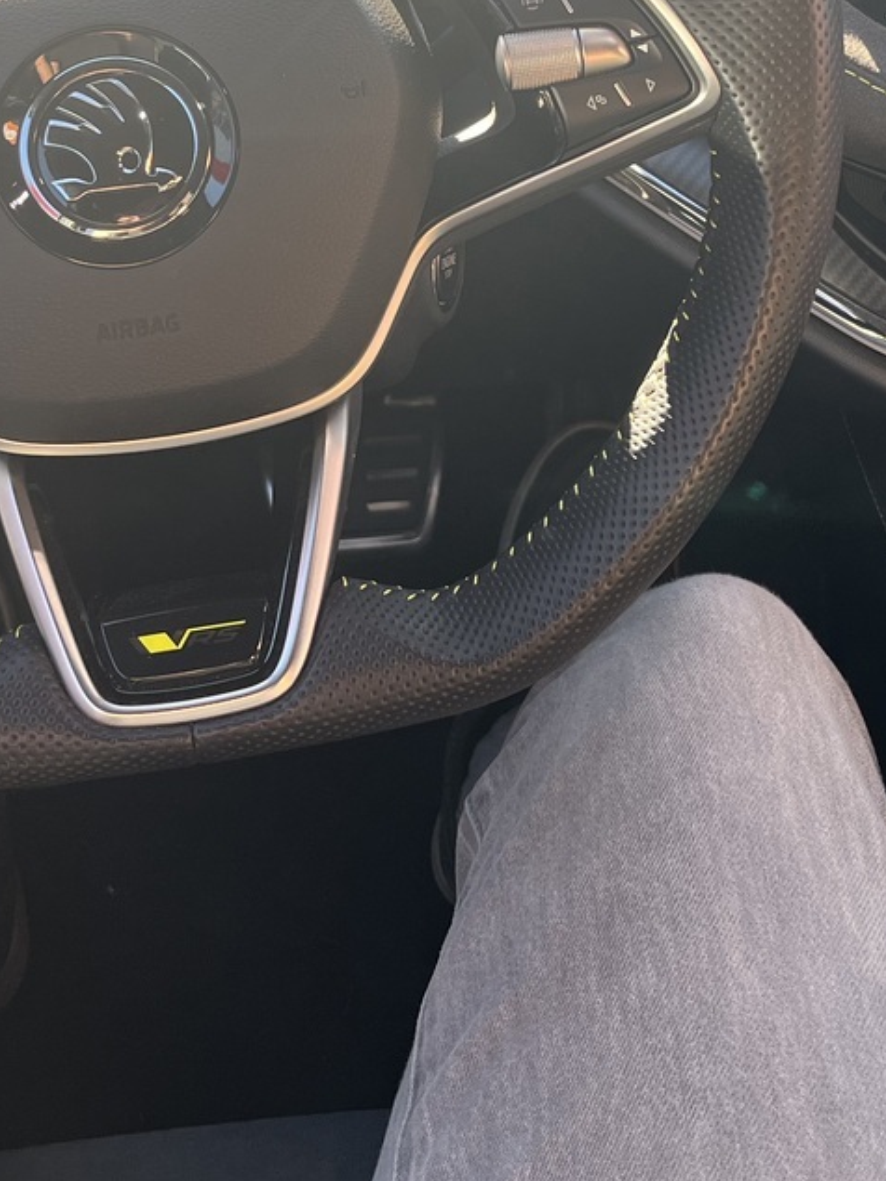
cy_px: 227
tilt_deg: -29.0
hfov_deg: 24.7
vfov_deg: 31.8
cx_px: 571
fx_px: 2014
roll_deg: +2.9
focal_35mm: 59
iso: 64
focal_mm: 5.1
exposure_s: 1/172
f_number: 1.6
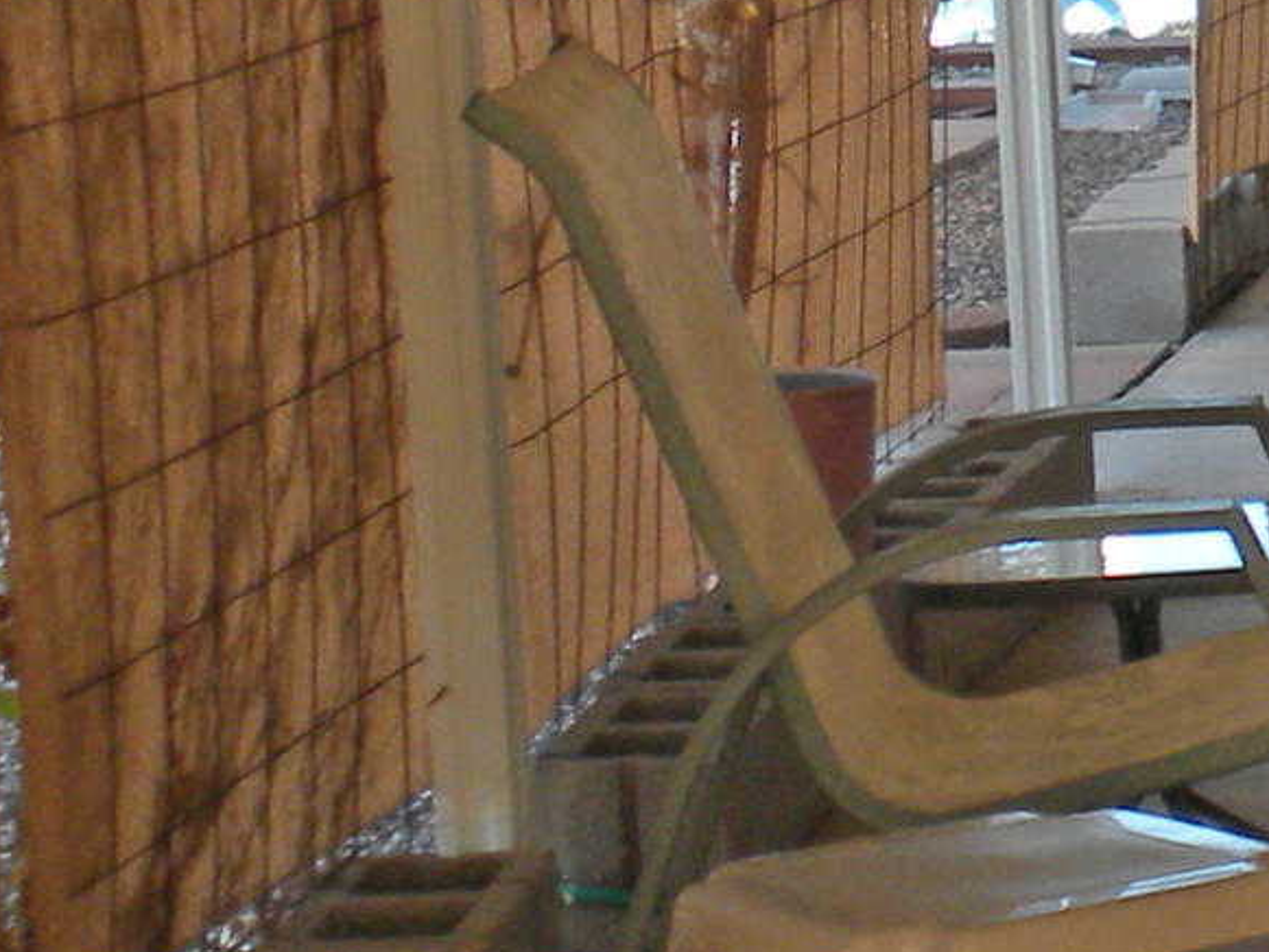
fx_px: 7003
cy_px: 328
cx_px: 2134
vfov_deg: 7.8
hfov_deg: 9.9
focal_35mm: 191
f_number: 3.5
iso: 64
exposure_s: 1/98.1
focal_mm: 6.6
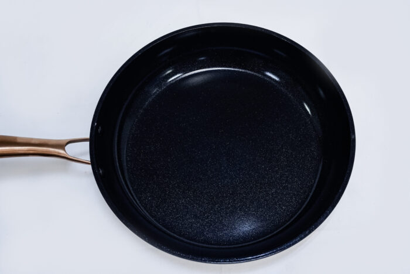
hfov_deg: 40.3
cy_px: 137
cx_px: 205
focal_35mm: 49
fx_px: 559
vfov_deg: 27.6
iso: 6400
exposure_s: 1/125
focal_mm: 49
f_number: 14
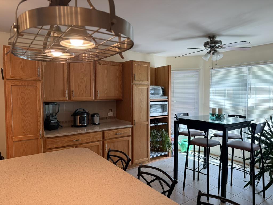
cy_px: 102
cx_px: 136
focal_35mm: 24
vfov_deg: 56.8
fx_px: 189
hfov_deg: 71.6
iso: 200
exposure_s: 1/60
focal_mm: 6.76
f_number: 1.78
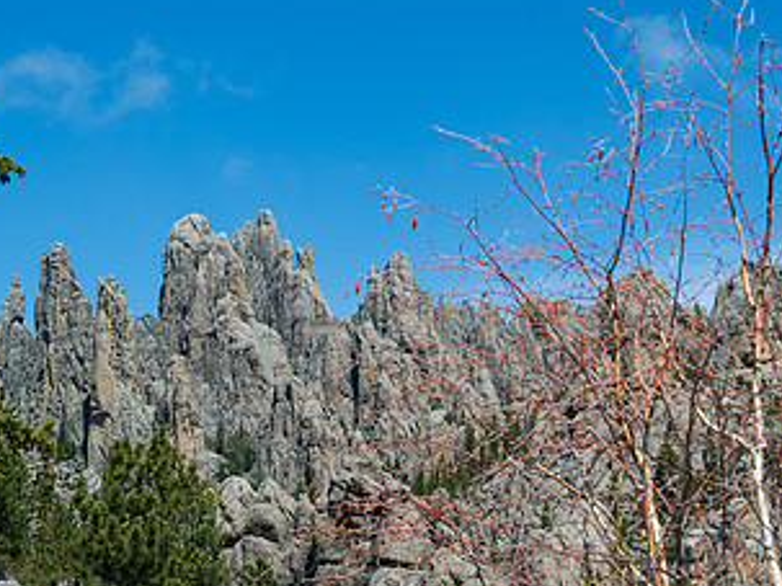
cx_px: 299
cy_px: 299
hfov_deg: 24.1
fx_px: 1829
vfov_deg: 18.2
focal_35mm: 81
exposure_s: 1/400
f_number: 11
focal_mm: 44
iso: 250
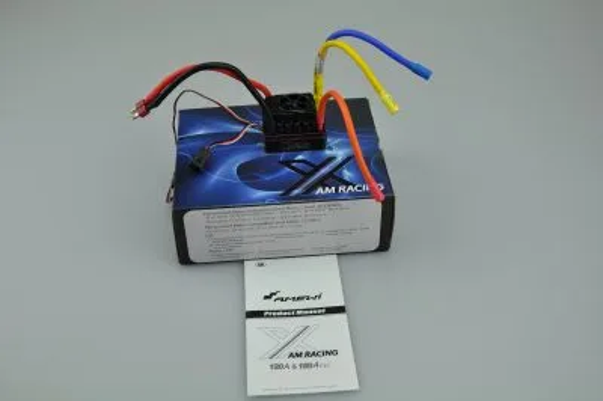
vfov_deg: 28.0
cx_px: 302
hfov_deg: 41.1
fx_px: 803
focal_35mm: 48
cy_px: 200
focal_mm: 32
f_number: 7.1
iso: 200
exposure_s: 1/200
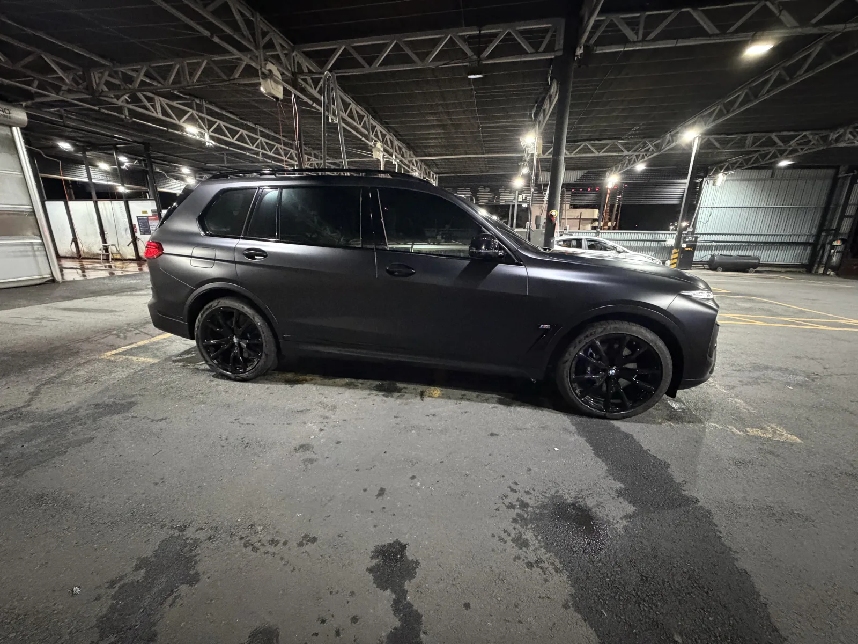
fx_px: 347
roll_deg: -0.2
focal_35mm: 14
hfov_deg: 102.1
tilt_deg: -15.8
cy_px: 322
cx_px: 429
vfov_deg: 85.7
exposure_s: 1/30
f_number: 2.2
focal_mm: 2.22
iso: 1250
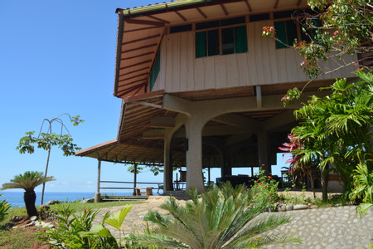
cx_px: 186
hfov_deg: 67.4
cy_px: 124
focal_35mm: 27
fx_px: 280
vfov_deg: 47.9
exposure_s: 1/200
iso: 100
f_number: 8
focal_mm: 18
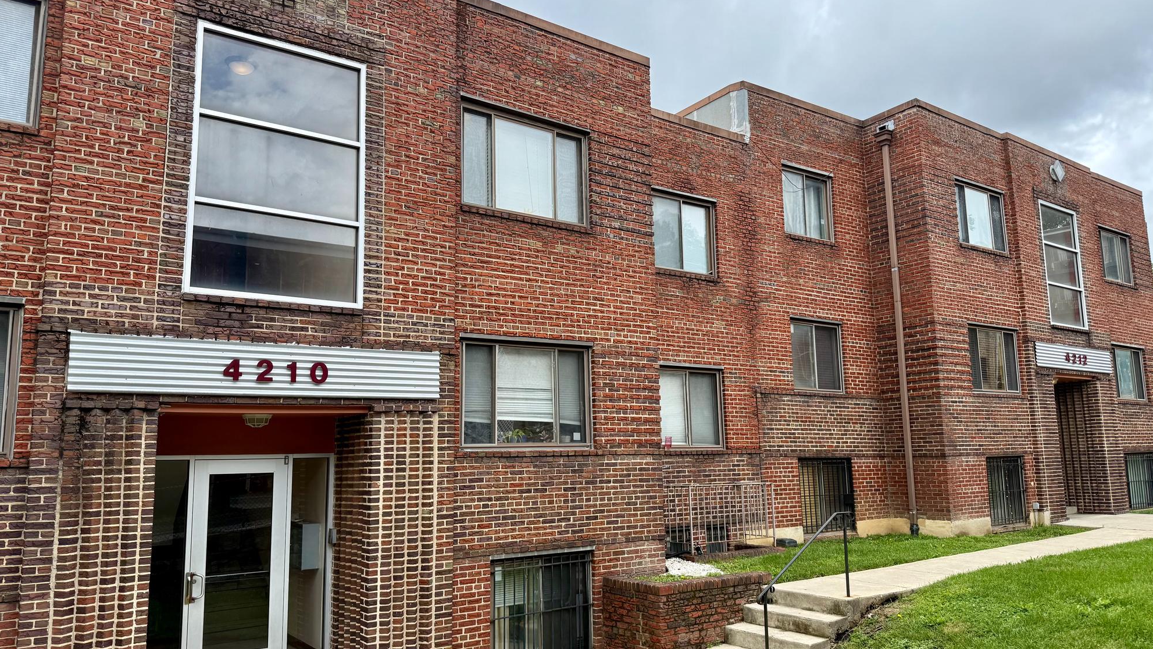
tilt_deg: +10.0
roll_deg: -0.8
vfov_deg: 42.9
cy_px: 333
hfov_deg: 69.9
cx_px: 574
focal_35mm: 27
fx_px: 826
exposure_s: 1/2110
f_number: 1.78
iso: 100
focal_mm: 6.76
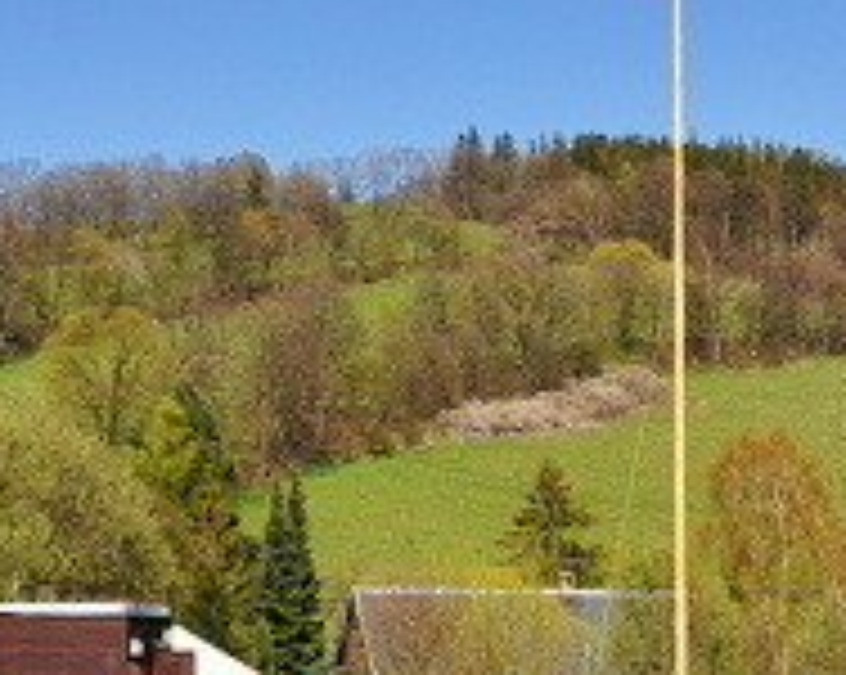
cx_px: 778
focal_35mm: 54
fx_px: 1351
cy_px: 263
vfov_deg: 28.0
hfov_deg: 32.8
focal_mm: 18
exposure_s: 1/200
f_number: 7.1
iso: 200
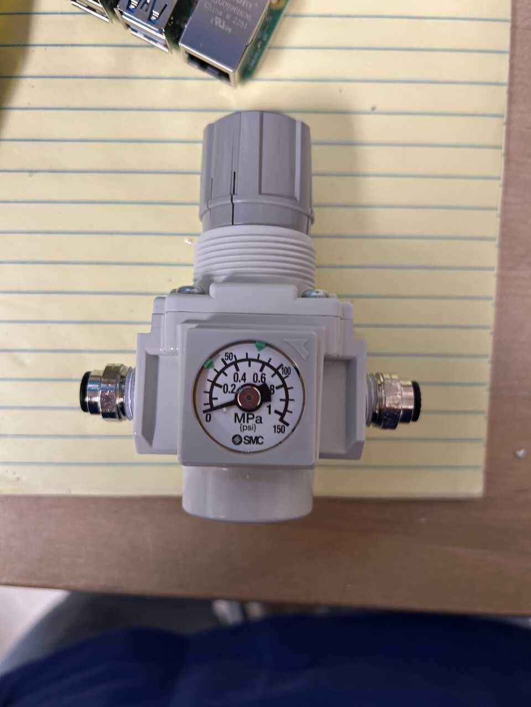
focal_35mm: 26
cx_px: 266
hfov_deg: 53.1
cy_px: 354
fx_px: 532
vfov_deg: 67.3
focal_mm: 5.7
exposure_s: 1/60
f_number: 1.5
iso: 100
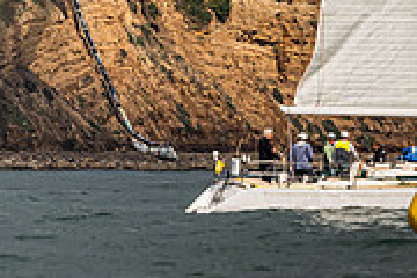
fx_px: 13192
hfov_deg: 1.8
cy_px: -184
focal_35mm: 1139
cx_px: -307
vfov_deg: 1.2
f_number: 5.6
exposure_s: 1/4000
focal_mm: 290
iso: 400
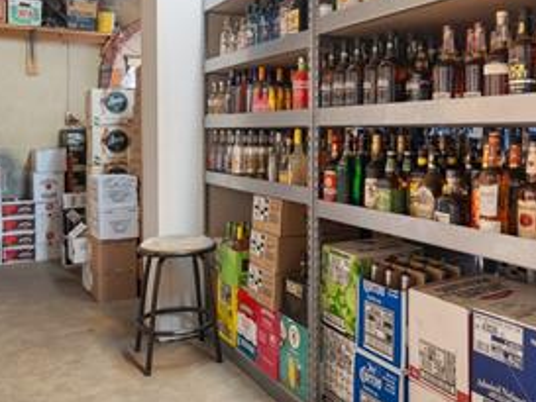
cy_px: 137
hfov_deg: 50.9
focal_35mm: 36
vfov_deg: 39.3
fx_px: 558
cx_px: 332
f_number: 5.6
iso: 1000
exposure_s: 1/8
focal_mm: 16
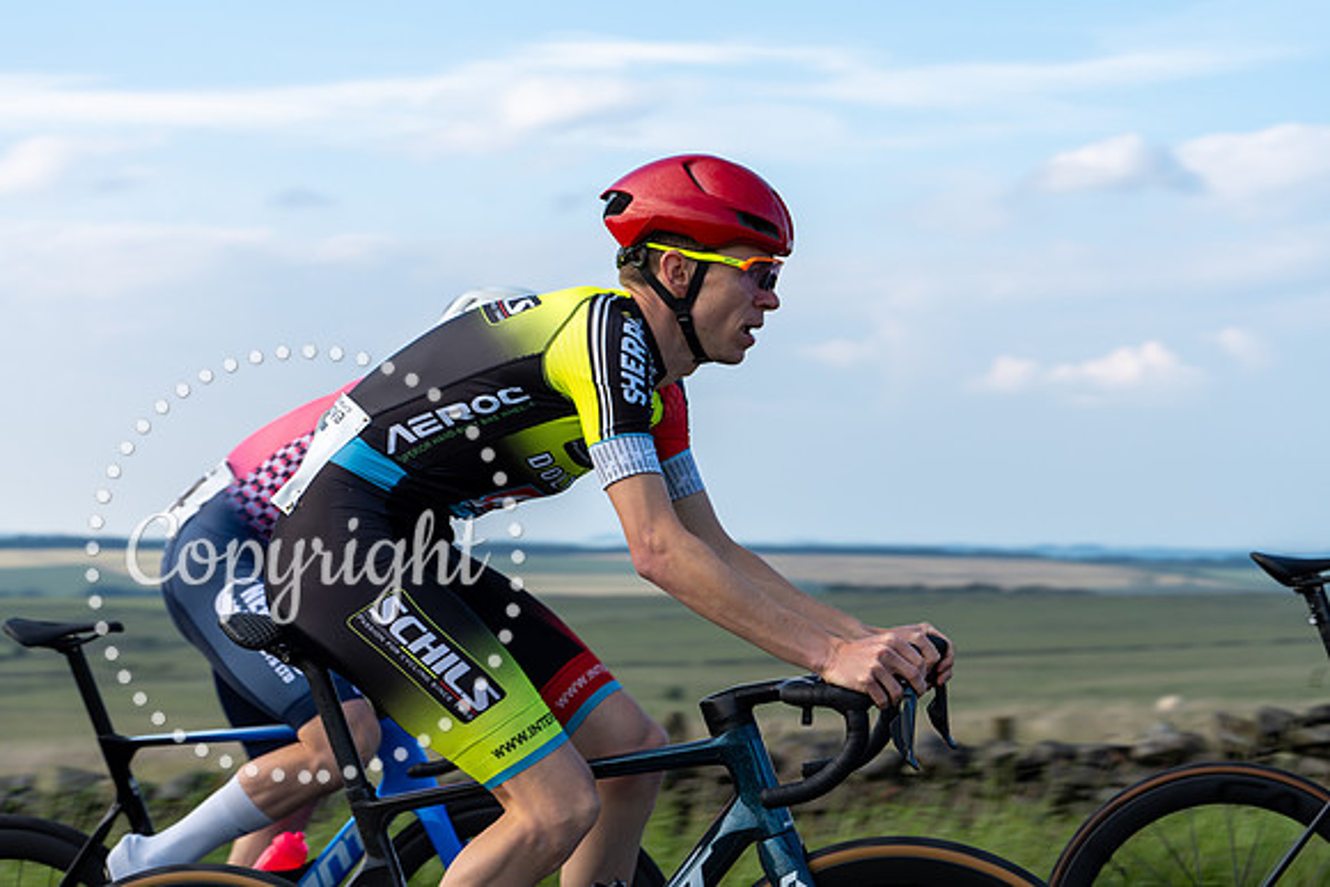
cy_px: 444
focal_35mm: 76
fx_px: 2808
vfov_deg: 18.0
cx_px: 665
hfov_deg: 26.6
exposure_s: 1/320
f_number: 6.3
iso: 200
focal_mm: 76
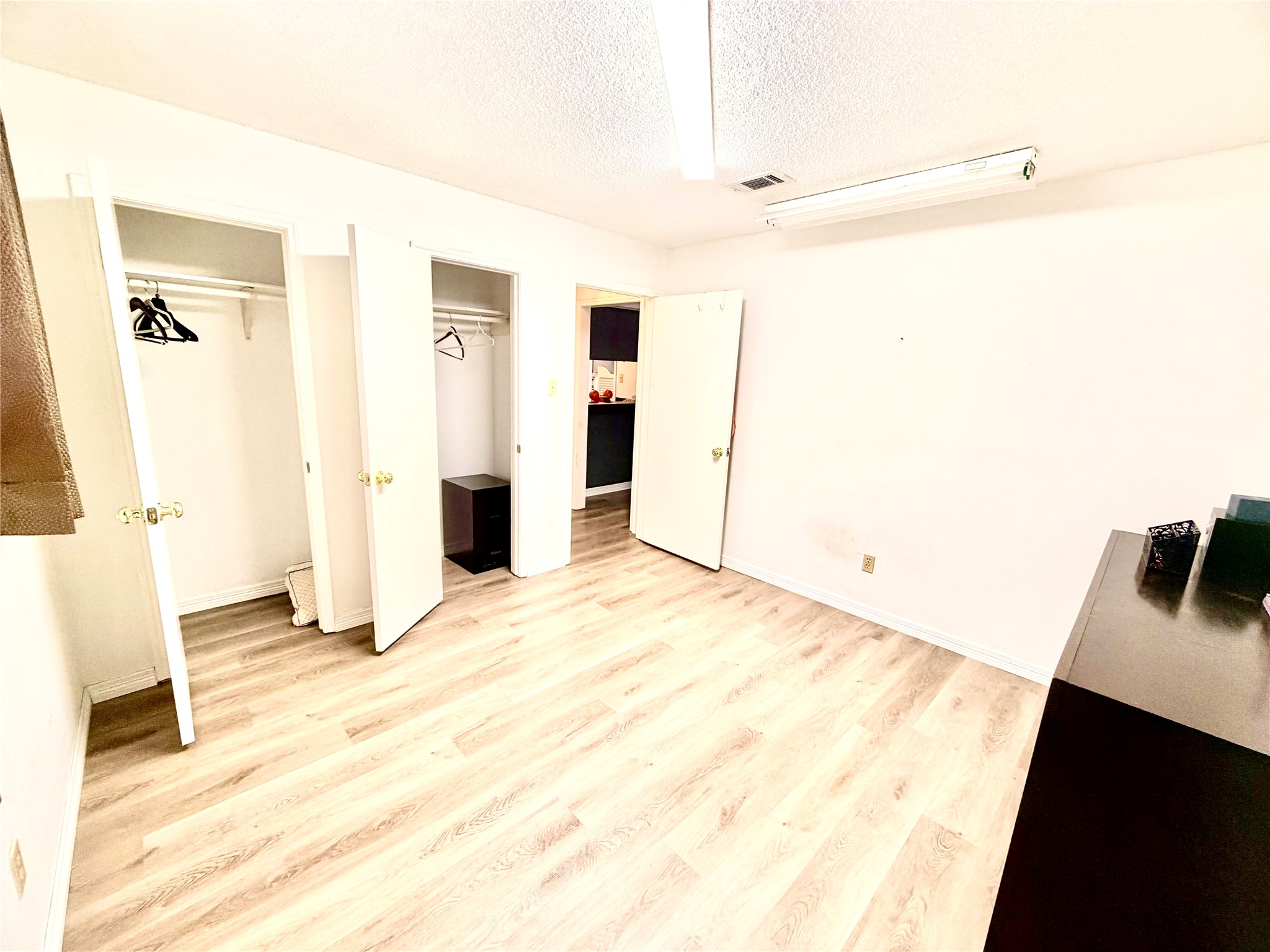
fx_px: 514
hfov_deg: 102.1
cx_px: 635
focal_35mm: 14
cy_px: 476
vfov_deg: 85.7
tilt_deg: -12.2
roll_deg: -2.0
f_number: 2.2
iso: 200
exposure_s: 1/60
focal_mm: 2.22
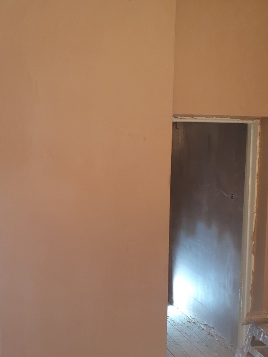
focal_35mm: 39
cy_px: 194
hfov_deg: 36.5
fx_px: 403
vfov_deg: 47.8
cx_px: 91
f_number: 2.4
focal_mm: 4.32
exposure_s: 1/33
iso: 125
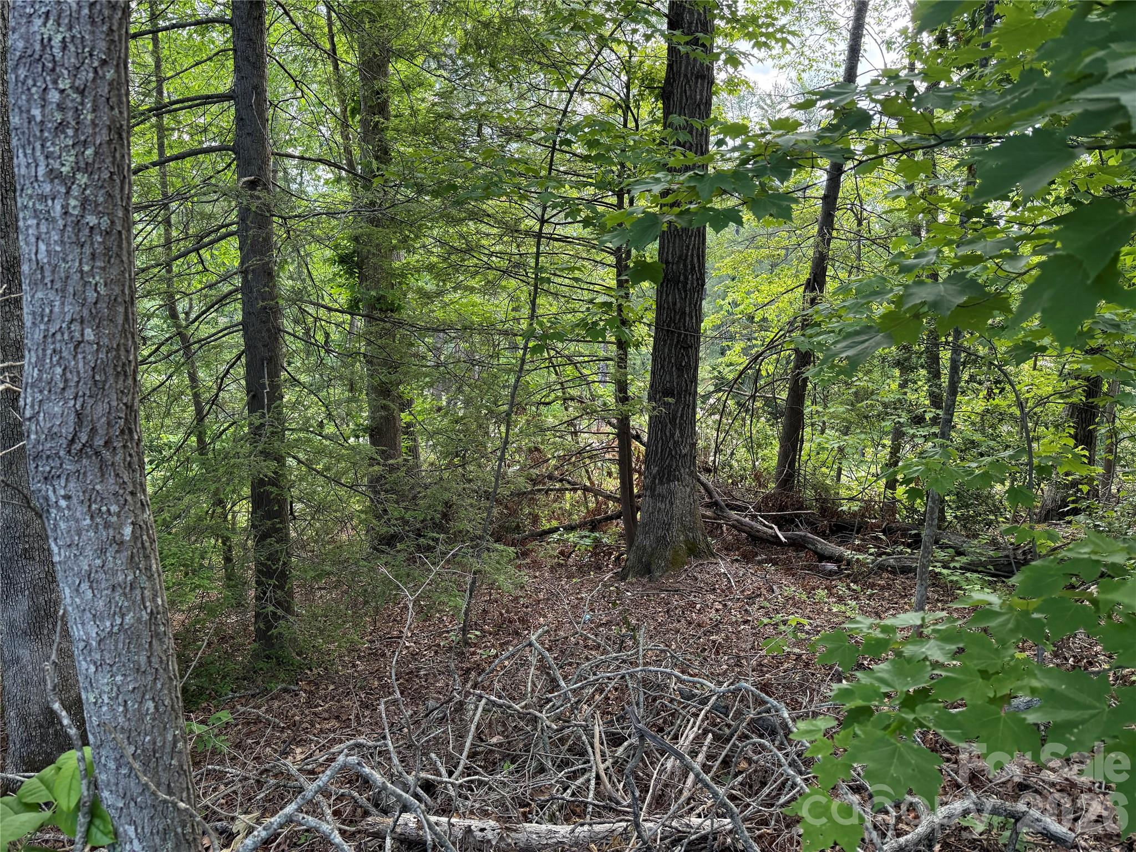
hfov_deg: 71.6
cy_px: 426
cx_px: 568
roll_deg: -4.9
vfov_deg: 56.8
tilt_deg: -13.1
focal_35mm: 24
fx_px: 788
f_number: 1.78
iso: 200
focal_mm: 6.76
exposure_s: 1/227
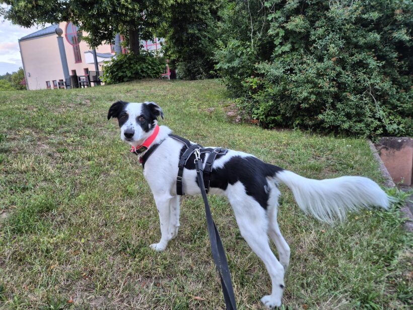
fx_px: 274
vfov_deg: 58.9
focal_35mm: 23
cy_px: 155
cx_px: 206
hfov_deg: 73.9
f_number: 1.8
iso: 320
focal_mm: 5.4
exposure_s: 1/100
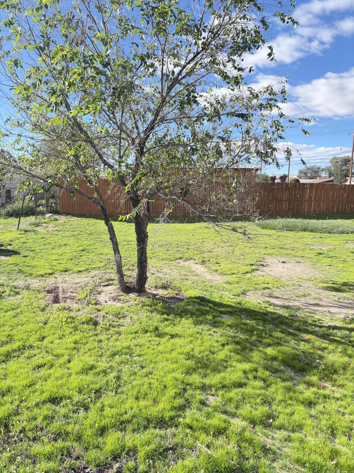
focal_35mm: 26
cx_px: 177
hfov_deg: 53.1
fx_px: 355
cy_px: 236
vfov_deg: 67.3
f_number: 1.6
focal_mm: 5.96
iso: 64
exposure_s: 1/1263
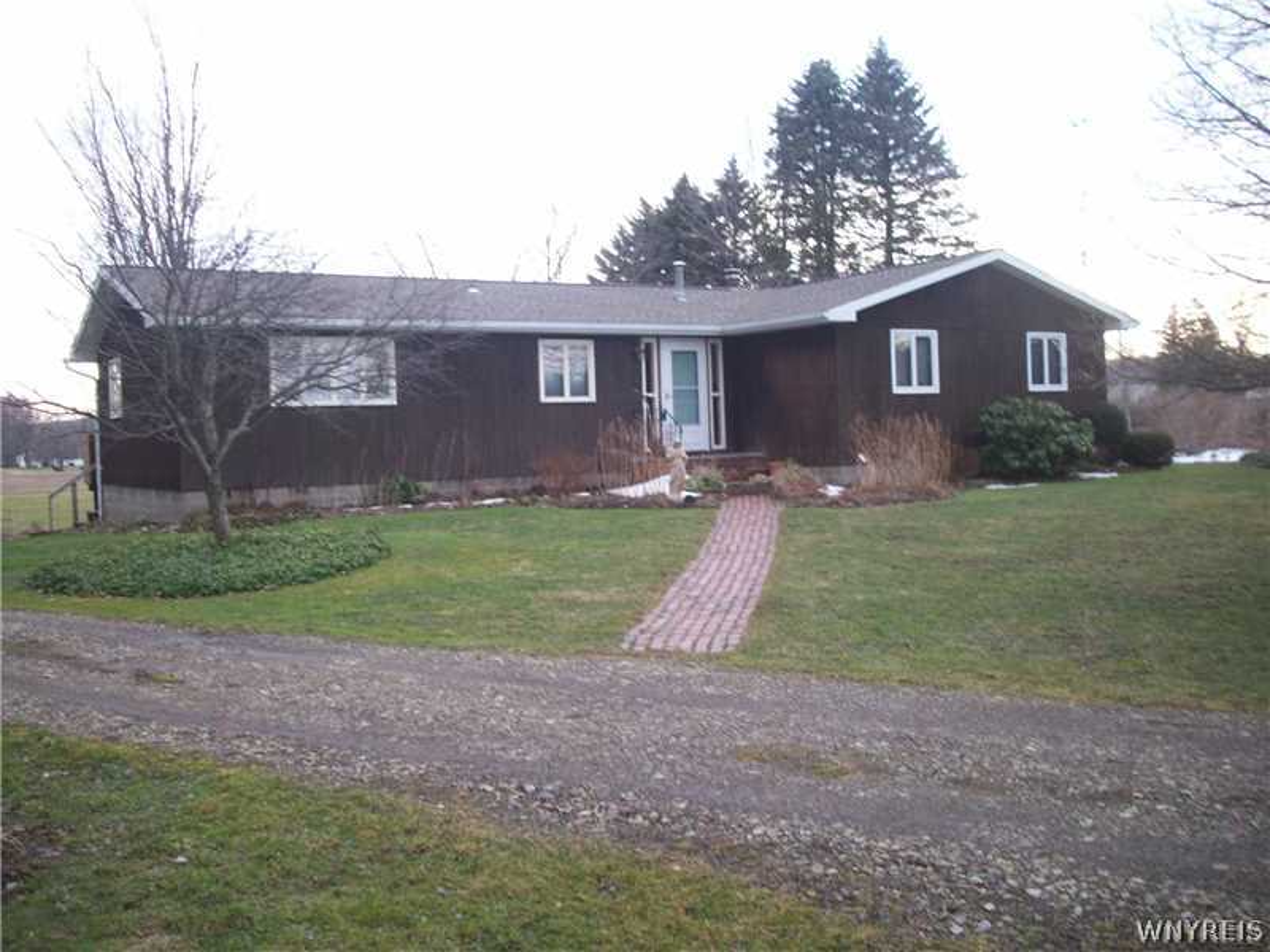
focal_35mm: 37
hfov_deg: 50.1
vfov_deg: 38.7
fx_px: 1357
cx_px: 635
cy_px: 476
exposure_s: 1/64.4
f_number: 2.8
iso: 80
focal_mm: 6.2
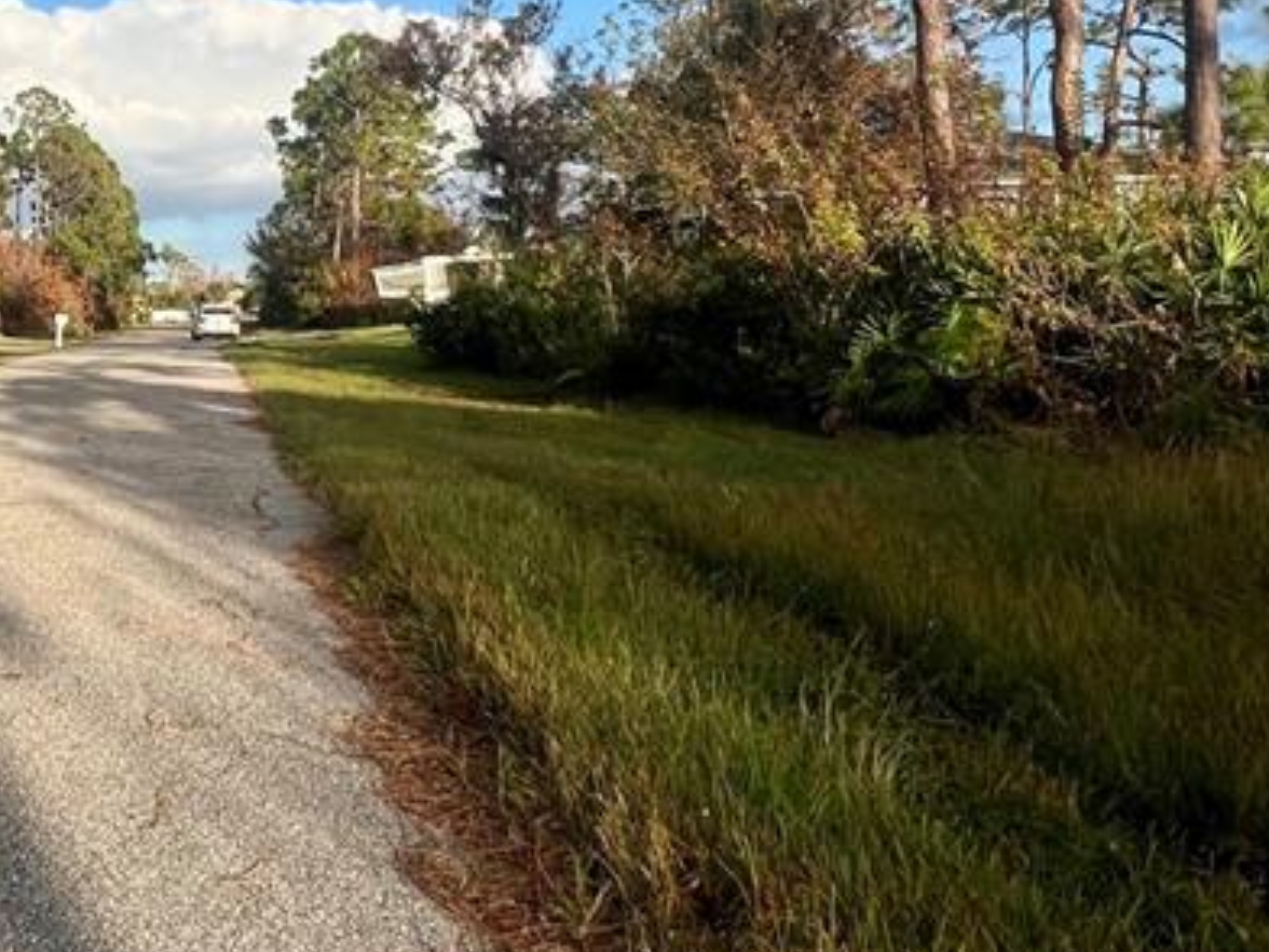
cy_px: 223
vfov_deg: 40.5
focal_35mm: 34
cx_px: 100
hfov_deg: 47.8
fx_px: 1246
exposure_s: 1/1179
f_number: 1.8
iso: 32
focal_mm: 1.57
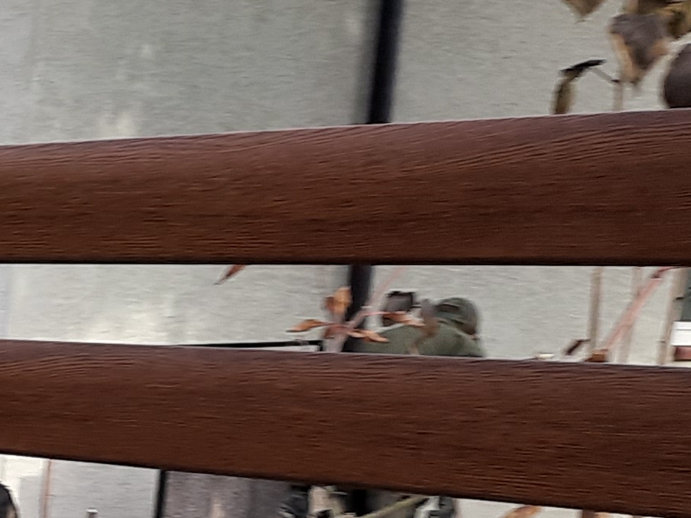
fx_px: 2236
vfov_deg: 12.1
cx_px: -835
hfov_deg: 13.8
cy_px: 950
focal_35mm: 112
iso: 20
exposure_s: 1/190
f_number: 2
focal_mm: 4.6
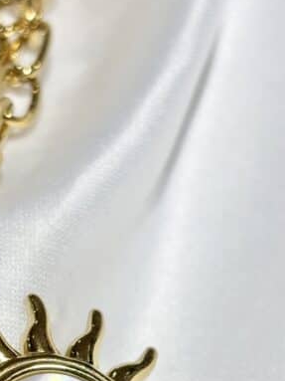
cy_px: 376
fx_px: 1527
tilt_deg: -38.9
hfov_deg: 10.7
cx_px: 111
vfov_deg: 14.0
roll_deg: +16.7
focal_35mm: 139
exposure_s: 1/380
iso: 32
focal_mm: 5.96
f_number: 1.6
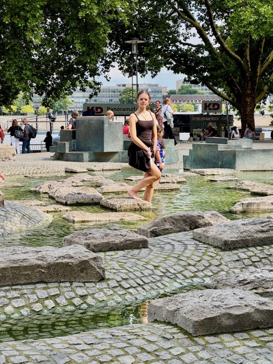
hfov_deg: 19.1
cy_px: 182
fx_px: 810
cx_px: 136
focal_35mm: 77
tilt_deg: -4.0
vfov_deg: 25.3
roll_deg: -0.9
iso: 25
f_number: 2.8
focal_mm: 9
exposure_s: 1/277
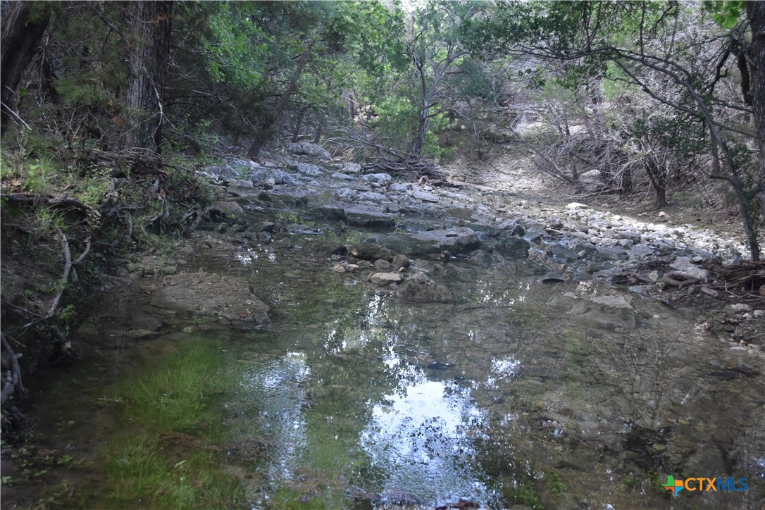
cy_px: 255
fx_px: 829
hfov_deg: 49.6
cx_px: 382
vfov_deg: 34.2
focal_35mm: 39
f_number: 4.2
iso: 800
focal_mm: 26
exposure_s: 1/200
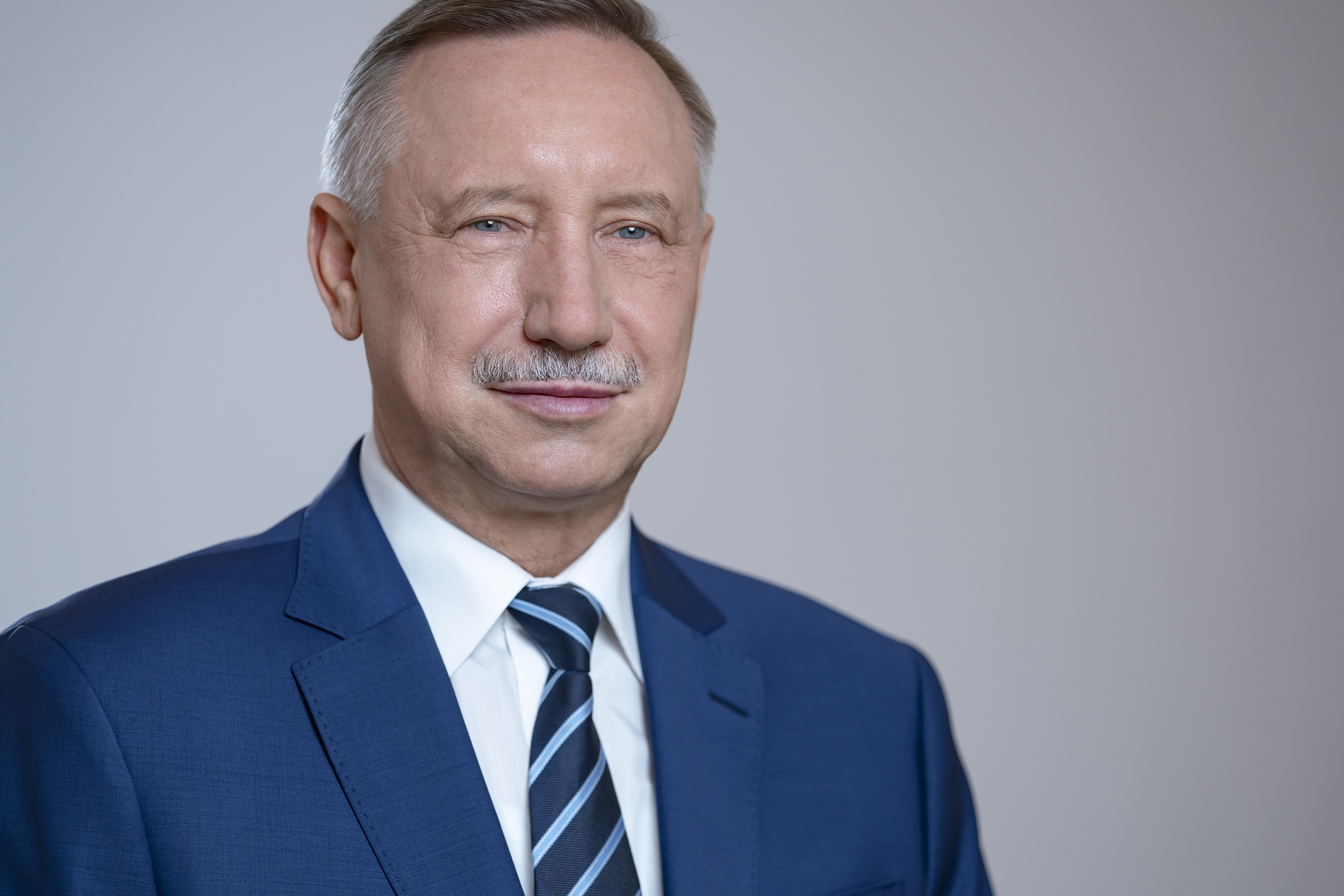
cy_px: 490
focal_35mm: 183
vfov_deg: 7.5
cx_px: 602
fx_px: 6831
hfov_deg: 11.2
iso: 200
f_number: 2.8
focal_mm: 140
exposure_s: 1/200
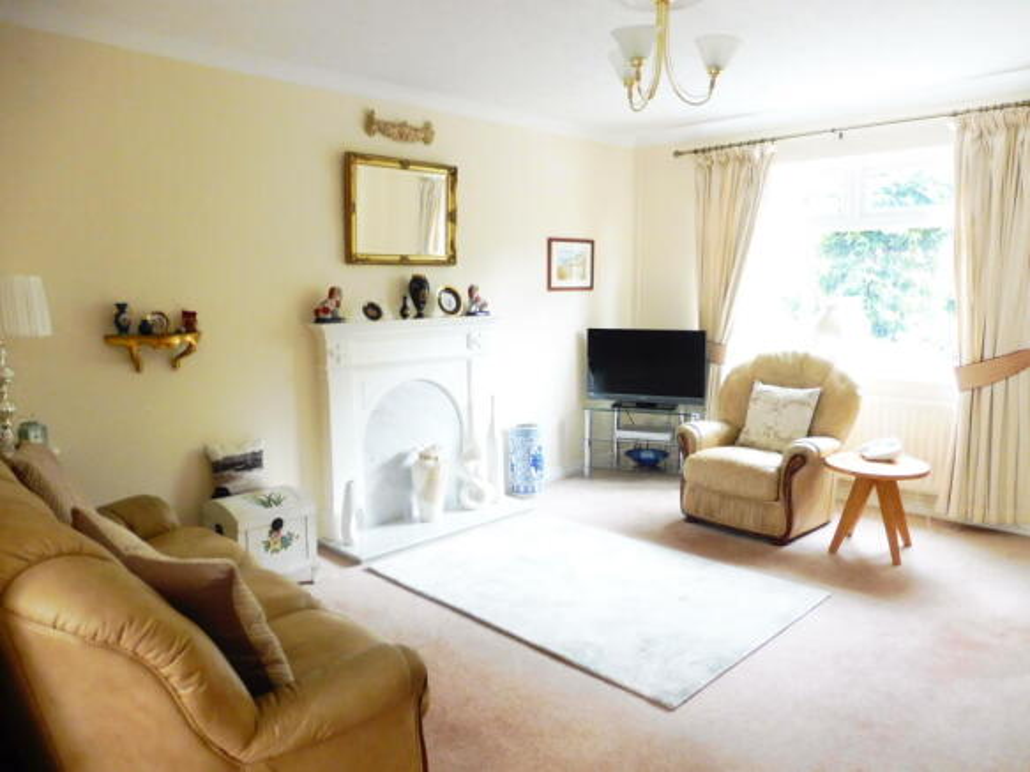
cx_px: 515
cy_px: 386
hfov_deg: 71.6
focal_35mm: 24
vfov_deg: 56.8
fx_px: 714
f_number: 3.3
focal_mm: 4.3
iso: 400
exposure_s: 1/25
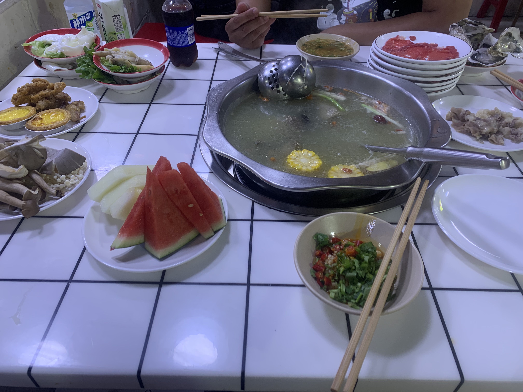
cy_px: 196
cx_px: 262
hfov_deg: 67.3
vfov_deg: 53.1
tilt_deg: -41.1
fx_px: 393
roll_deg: -2.0
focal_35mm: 26
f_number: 1.8
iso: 50
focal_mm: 4.25
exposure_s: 1/50
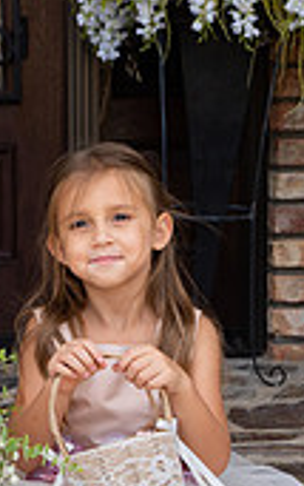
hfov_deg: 8.7
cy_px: 300
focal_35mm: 145
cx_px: -222
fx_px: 1921
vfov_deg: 14.4
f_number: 4.5
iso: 200
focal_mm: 42
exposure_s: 1/160
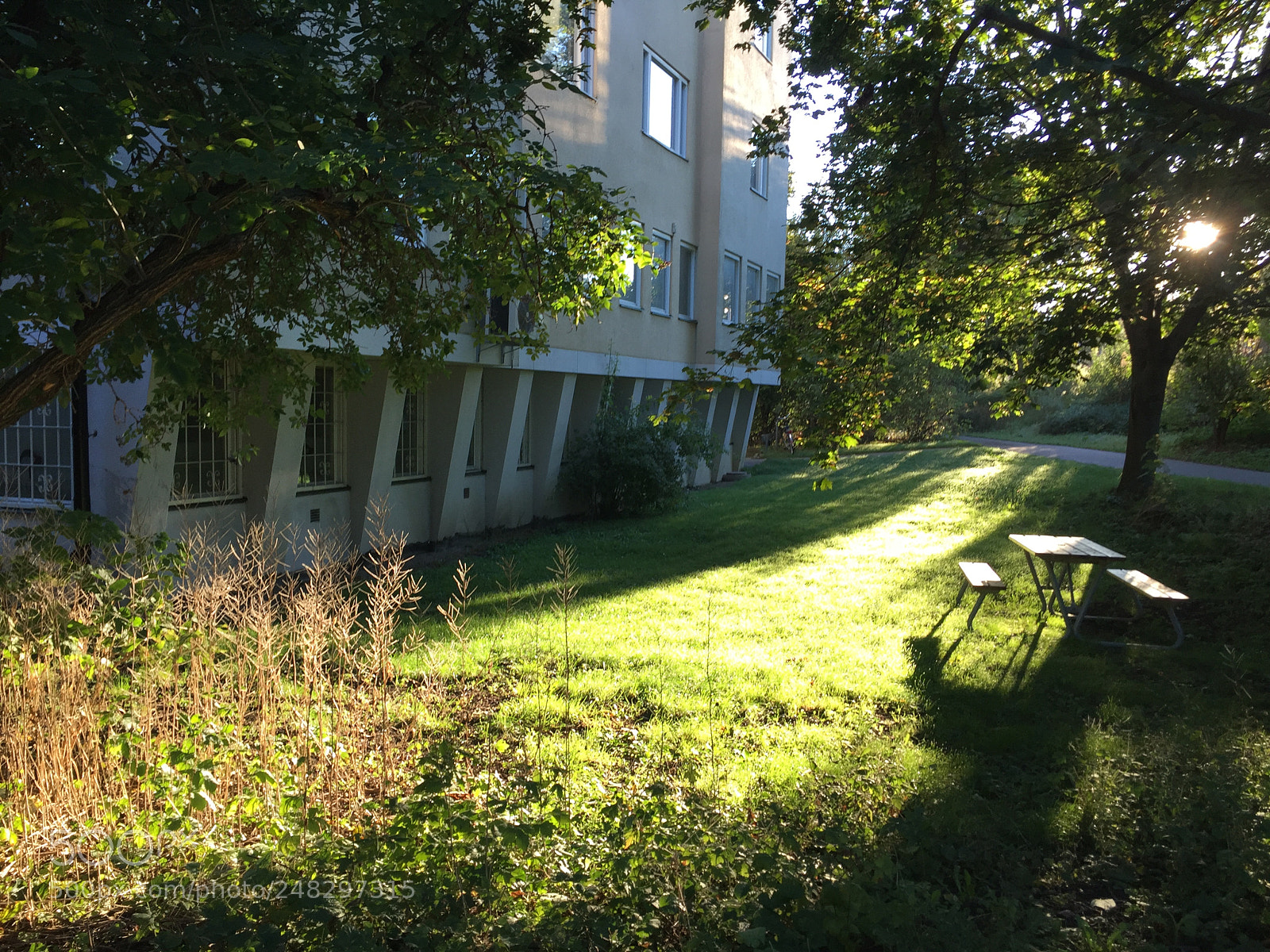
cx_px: 635
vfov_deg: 48.2
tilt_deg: -4.1
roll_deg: -0.9
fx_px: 1064
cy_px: 476
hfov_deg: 61.7
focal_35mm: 29
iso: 32
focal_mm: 4.15
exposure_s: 1/101
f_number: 2.2
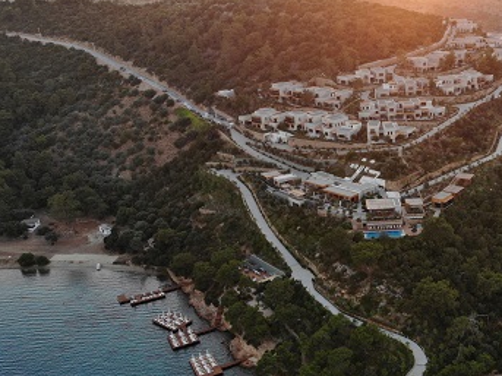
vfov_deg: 34.3
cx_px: 391
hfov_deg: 43.0
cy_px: 217
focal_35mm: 42
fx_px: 609
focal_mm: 4.5
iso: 188
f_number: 2.8
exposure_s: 1/100
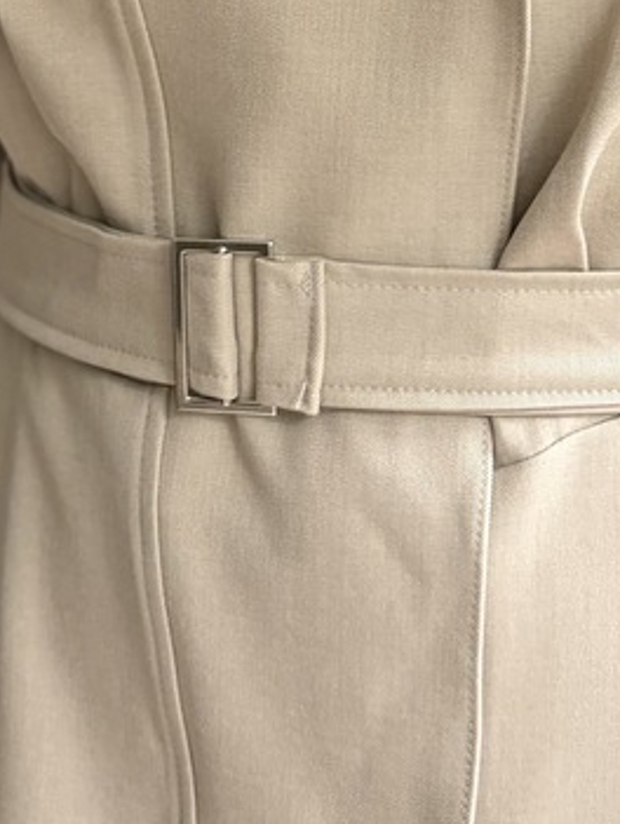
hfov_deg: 19.8
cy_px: -26
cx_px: 437
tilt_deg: -3.9
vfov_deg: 24.9
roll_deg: -0.5
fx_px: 1764
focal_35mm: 74
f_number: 1.6
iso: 125
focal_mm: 5.96
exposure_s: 1/116
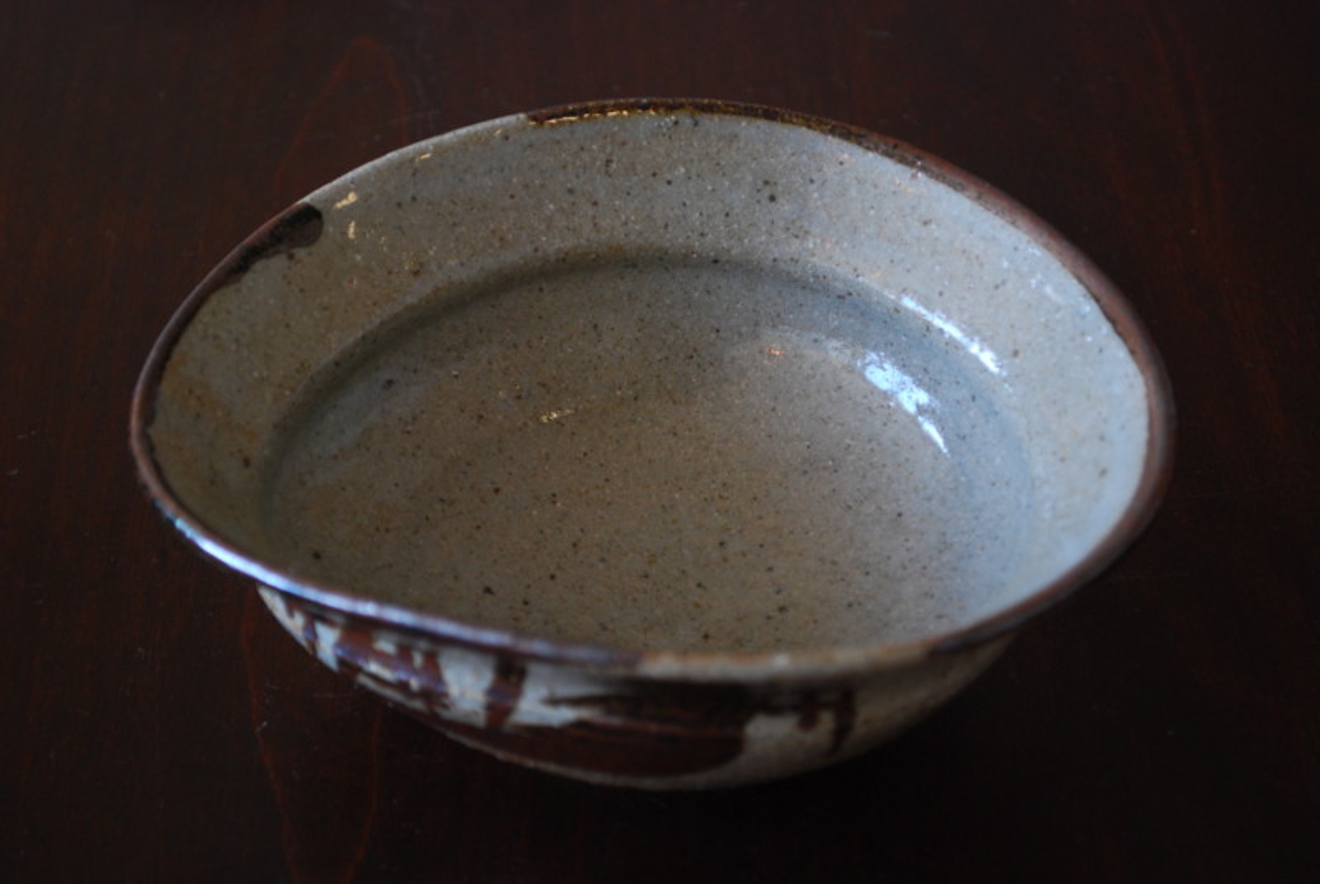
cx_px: 660
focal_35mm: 78
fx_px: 2864
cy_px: 442
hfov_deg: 26.0
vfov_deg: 17.6
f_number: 5.6
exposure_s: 1/30
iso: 560
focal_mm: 52
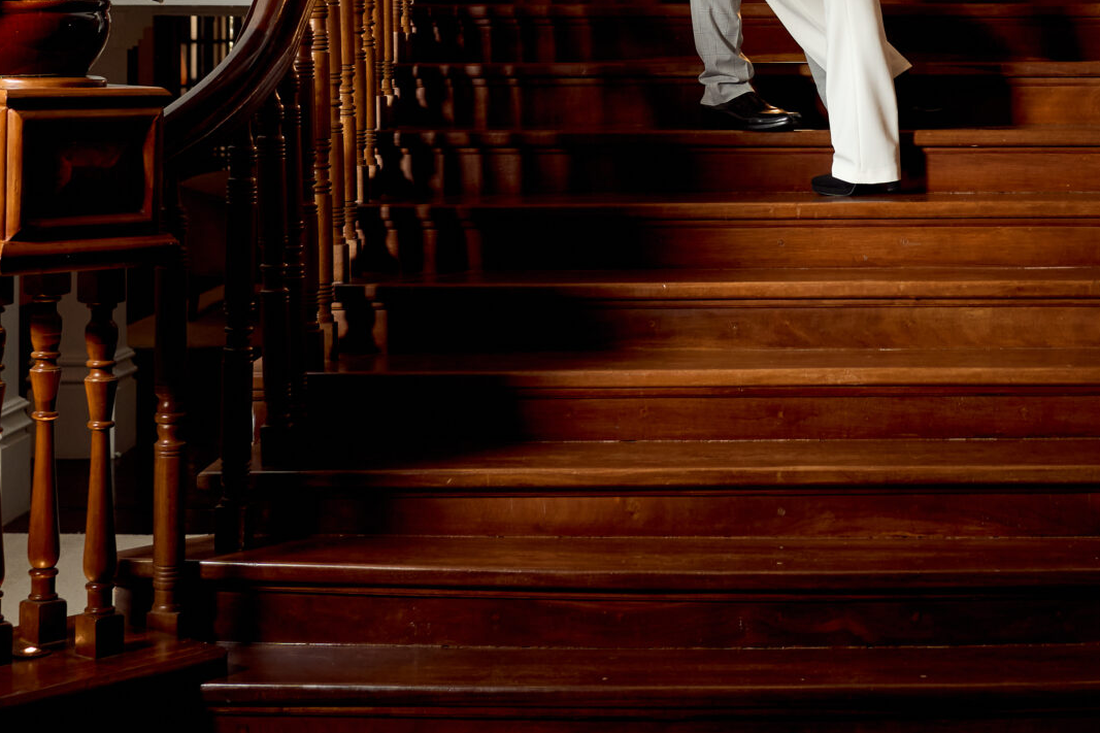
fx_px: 2566
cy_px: -137
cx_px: 810
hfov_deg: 24.0
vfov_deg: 15.7
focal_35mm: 84
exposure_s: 1/250
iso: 640
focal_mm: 35
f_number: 3.5
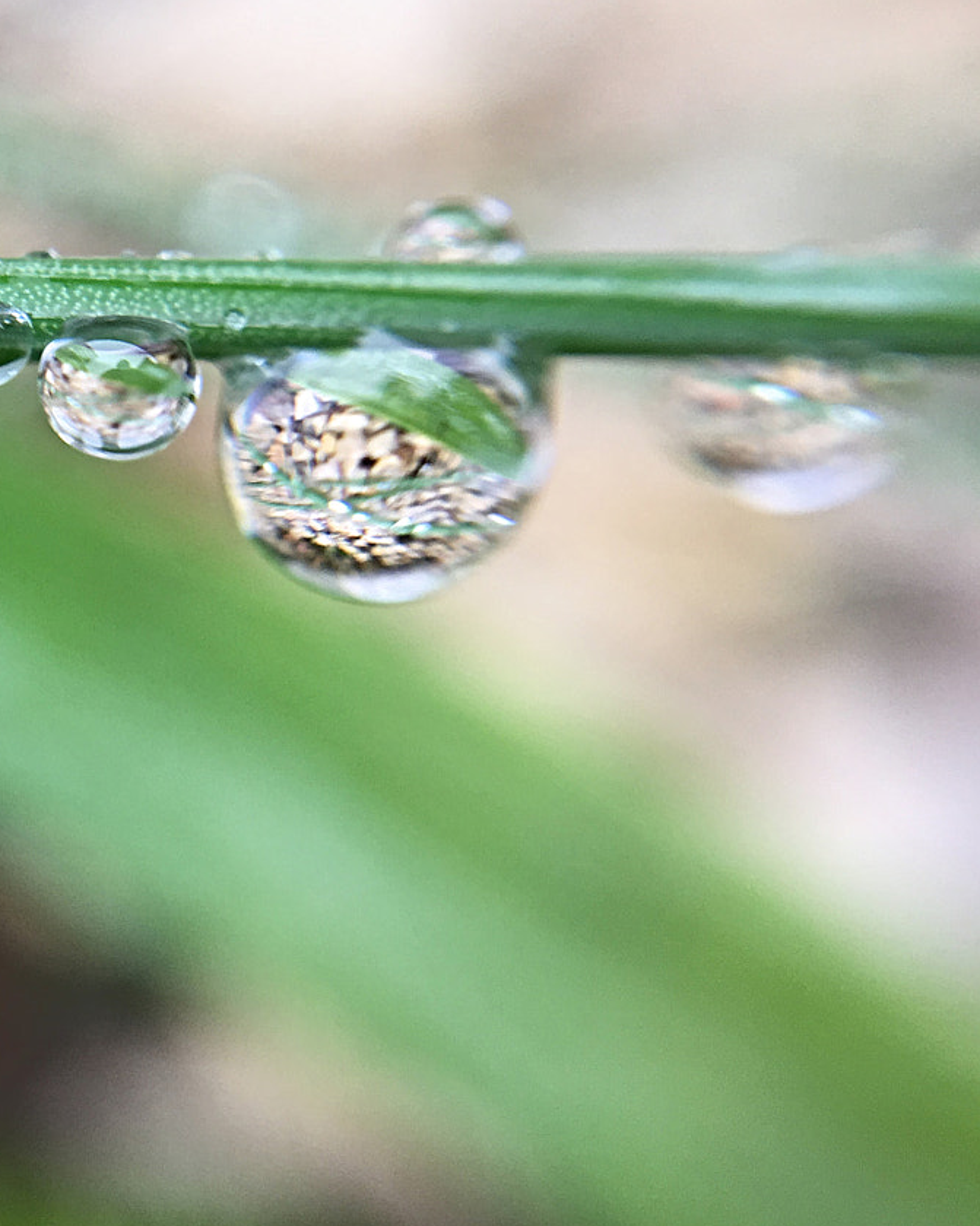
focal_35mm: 54
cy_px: 487
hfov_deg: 25.4
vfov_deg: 34.6
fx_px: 1958
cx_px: -174
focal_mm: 4
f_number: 2.2
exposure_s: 1/50
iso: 25
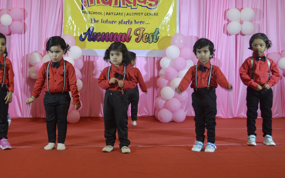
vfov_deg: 21.9
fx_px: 458
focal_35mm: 59
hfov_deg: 34.3
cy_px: 54
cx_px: 102
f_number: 4
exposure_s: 1/60
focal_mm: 24
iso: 720
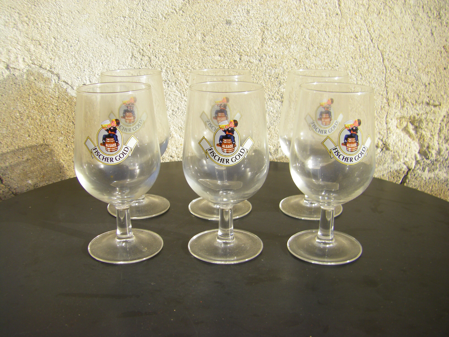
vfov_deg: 37.7
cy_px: 168
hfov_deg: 49.0
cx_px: 224
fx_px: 493
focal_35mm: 38
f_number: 7
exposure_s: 1/125
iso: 64
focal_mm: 6.3
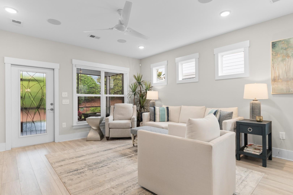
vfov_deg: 64.6
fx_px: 155
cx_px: 146
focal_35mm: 19
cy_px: 98
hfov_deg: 86.9
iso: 100
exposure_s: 1/6
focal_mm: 13
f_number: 4.8
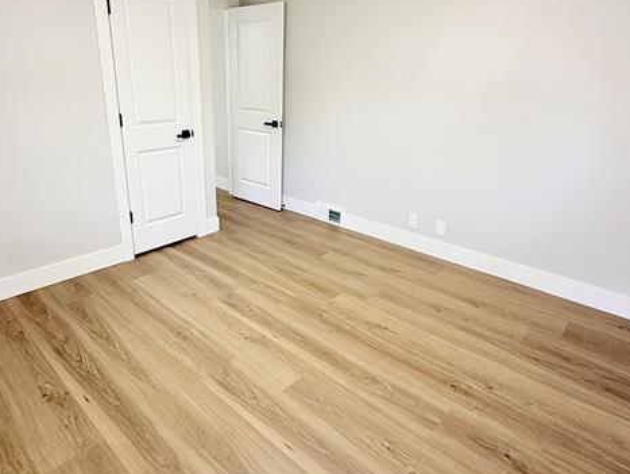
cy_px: 211
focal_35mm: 23
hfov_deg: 73.7
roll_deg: -1.2
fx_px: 419
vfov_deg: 58.8
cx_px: 282
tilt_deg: -18.4
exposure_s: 1/99
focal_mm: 2.22
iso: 200
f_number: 2.2
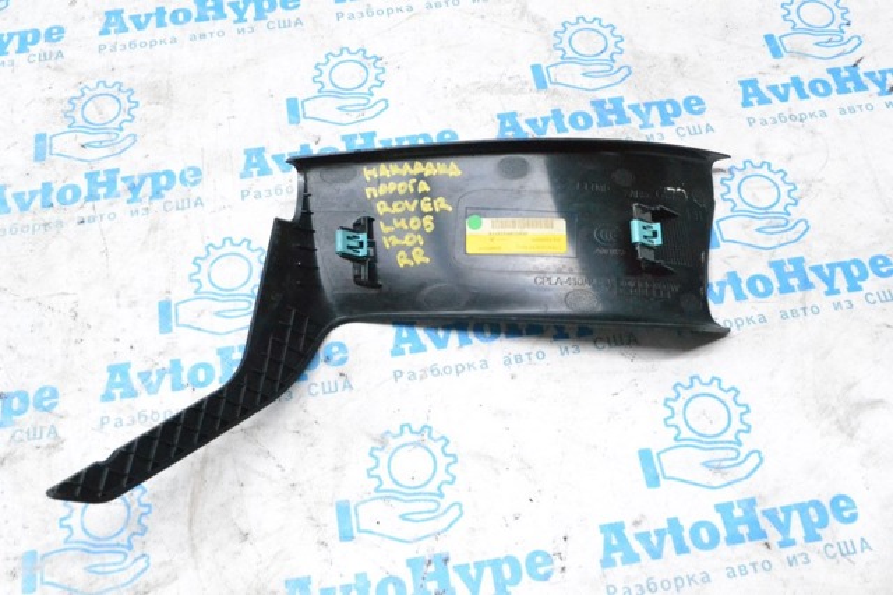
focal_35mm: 39
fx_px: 967
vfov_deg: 34.2
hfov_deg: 49.6
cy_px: 298
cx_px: 446
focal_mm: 26
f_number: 10
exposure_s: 1/125
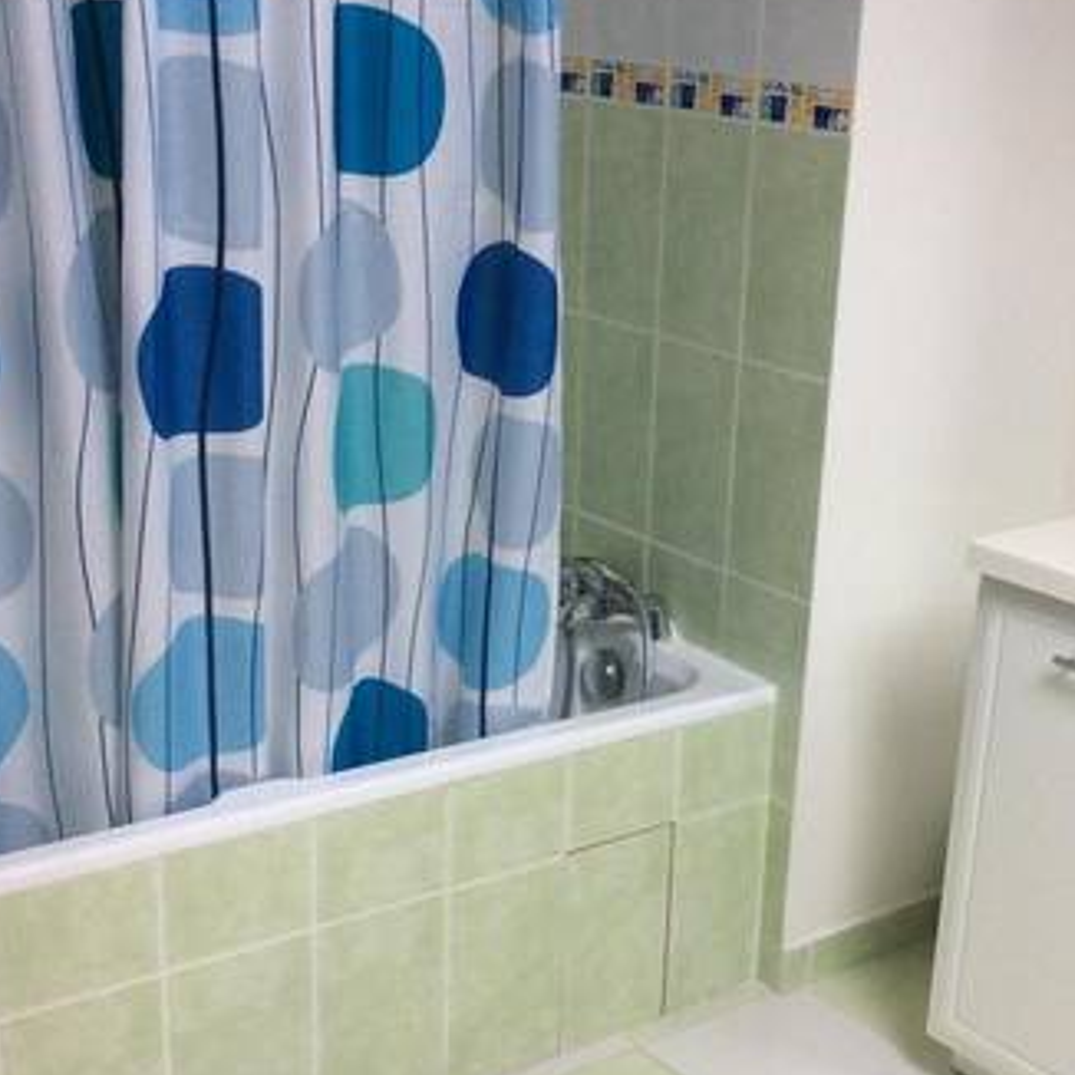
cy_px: 692
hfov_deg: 32.4
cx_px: 752
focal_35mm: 52
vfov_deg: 32.6
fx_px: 1827
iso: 32
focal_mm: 3.3
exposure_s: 1/33
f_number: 2.4
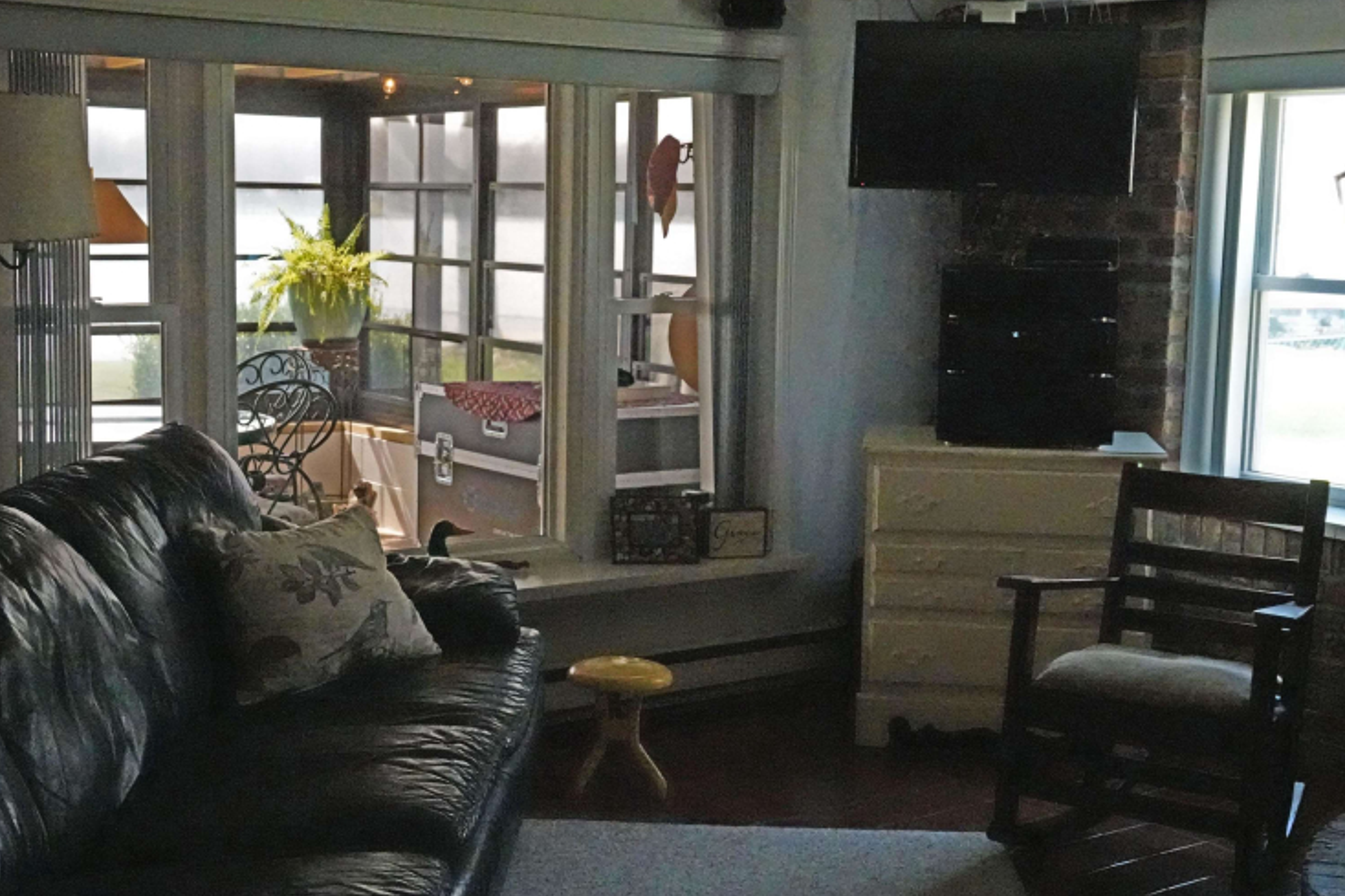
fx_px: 1755
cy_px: 453
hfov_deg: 41.9
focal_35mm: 47
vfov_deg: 28.6
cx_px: 667
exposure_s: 1/1000
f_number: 3.5
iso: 6400
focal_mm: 16.92
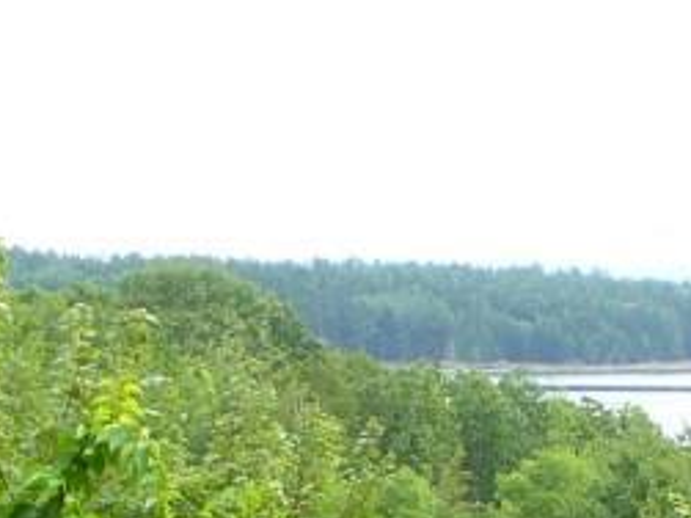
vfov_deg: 9.6
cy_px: 722
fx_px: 3013
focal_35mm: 151
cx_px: 1027
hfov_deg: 12.5
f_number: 2.8
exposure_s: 1/200
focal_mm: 6.1
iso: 80
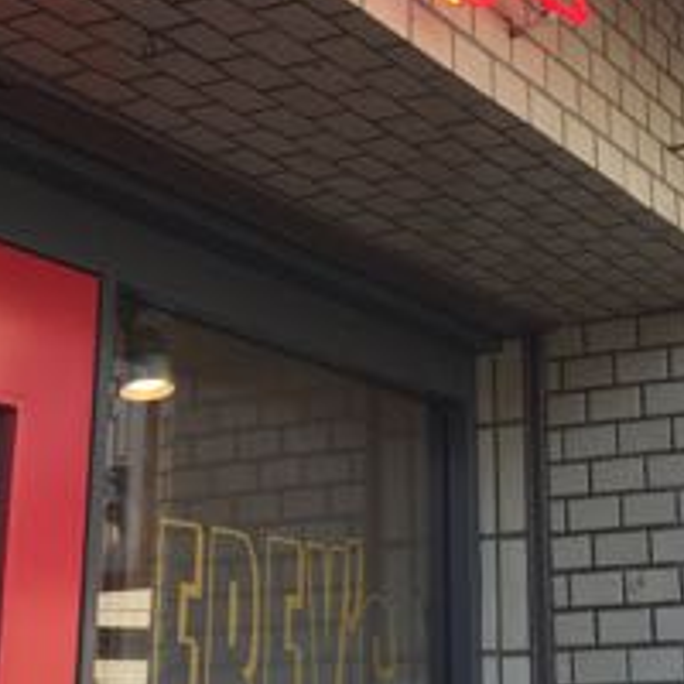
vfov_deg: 22.1
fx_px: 1721
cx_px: 462
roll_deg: -0.3
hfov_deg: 22.4
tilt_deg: +20.1
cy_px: 120
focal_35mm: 77
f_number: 2.2
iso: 32
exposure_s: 1/181
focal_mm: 4.15
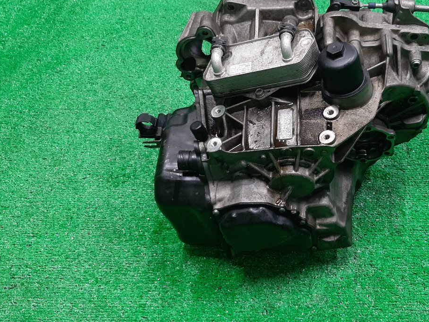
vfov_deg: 35.1
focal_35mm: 41
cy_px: 143
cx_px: 272
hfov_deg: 45.3
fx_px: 508
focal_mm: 3.93
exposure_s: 1/50
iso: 121
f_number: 1.7
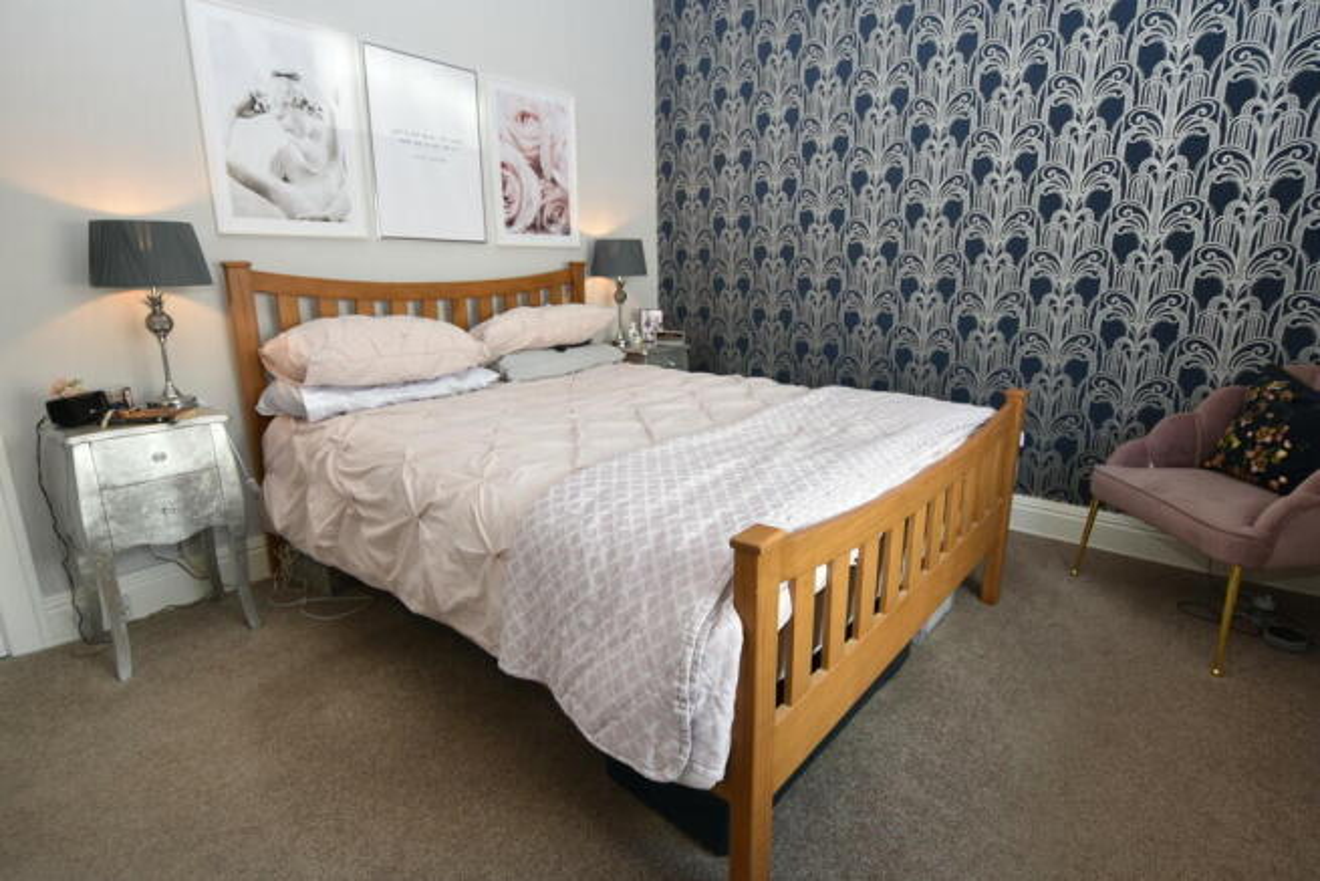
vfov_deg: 67.4
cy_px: 440
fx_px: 660
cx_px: 660
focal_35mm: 18
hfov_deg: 90.0
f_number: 4
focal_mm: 12
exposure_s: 1/60
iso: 250
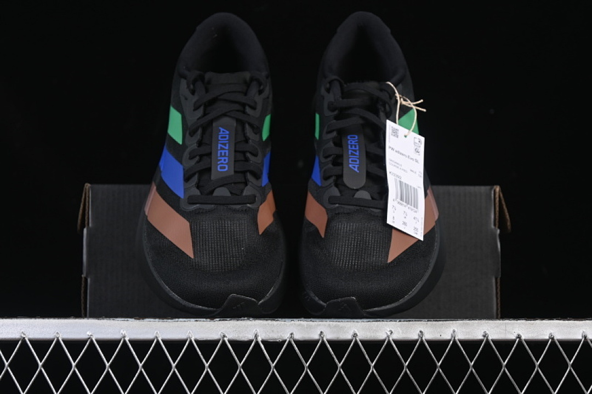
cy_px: 197
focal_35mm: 75
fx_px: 1233
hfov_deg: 27.0
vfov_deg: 18.2
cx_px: 296
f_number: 6.3
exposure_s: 1/50
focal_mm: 50
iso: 160
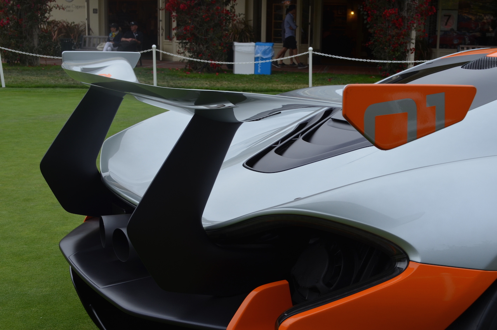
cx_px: 248
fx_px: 661
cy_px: 165
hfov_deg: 41.2
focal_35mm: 48
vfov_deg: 28.0
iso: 200
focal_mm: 32
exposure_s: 1/250
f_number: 8
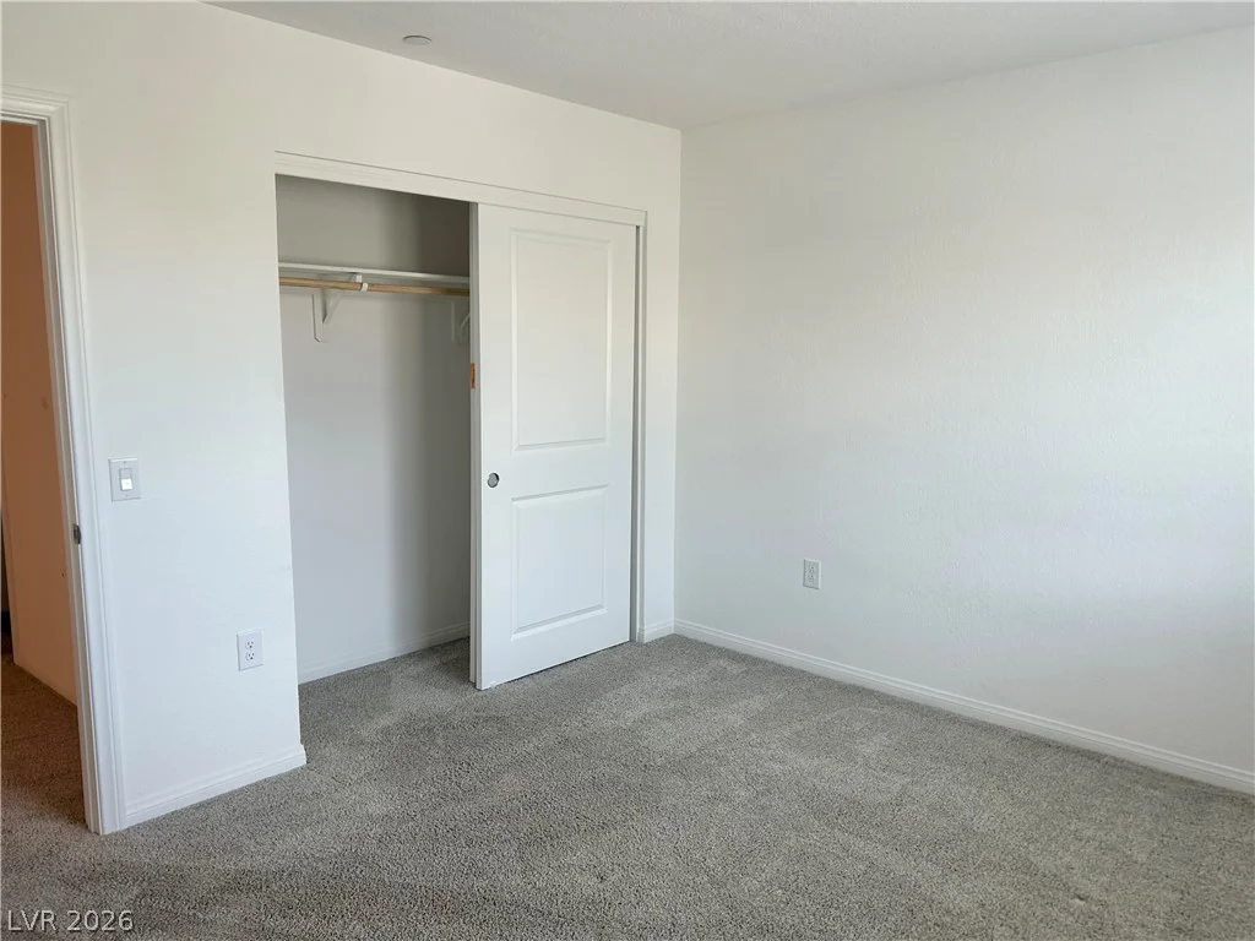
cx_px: 628
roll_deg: +0.2
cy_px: 470
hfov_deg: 67.3
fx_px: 943
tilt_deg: -9.4
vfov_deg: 53.1
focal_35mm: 26
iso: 64
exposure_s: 1/120
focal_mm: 5.7
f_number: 1.5
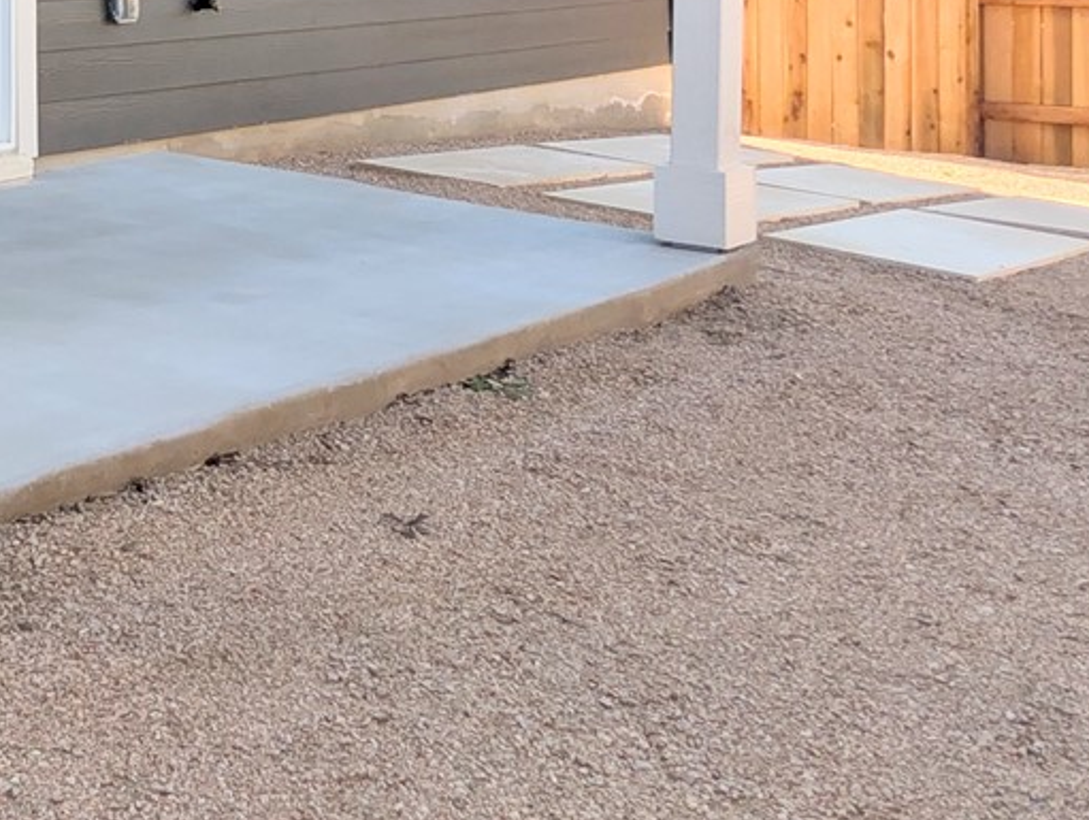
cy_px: -98
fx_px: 1513
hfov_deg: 34.2
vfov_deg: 27.6
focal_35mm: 48
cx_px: -112
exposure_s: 1/2801
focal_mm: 2.02
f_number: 1.7
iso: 55
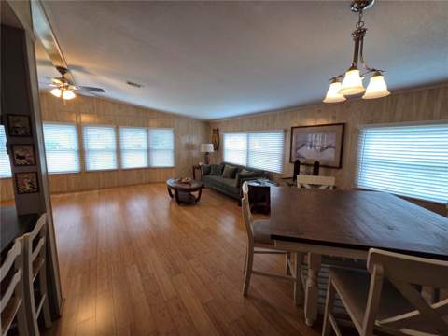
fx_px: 168
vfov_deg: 89.9
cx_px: 224
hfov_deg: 106.2
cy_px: 168
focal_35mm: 13
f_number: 2.2
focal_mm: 2.2
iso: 200
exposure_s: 1/60
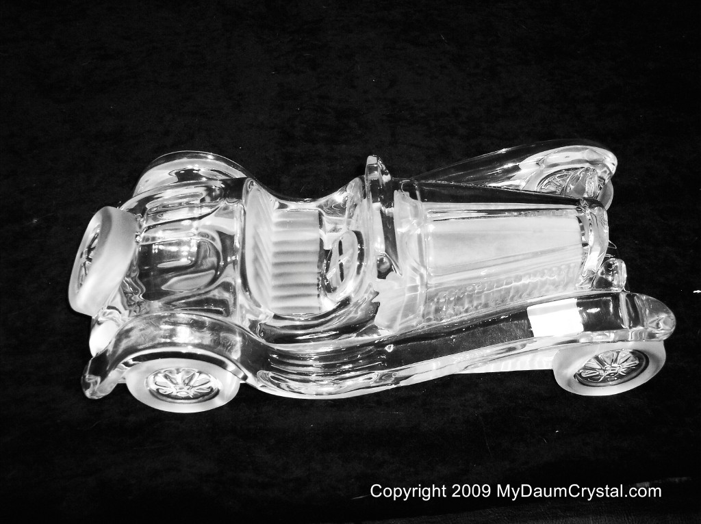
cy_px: 262
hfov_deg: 49.0
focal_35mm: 38
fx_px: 769
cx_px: 350
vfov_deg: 37.7
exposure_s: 1/30
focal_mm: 8
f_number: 2.8
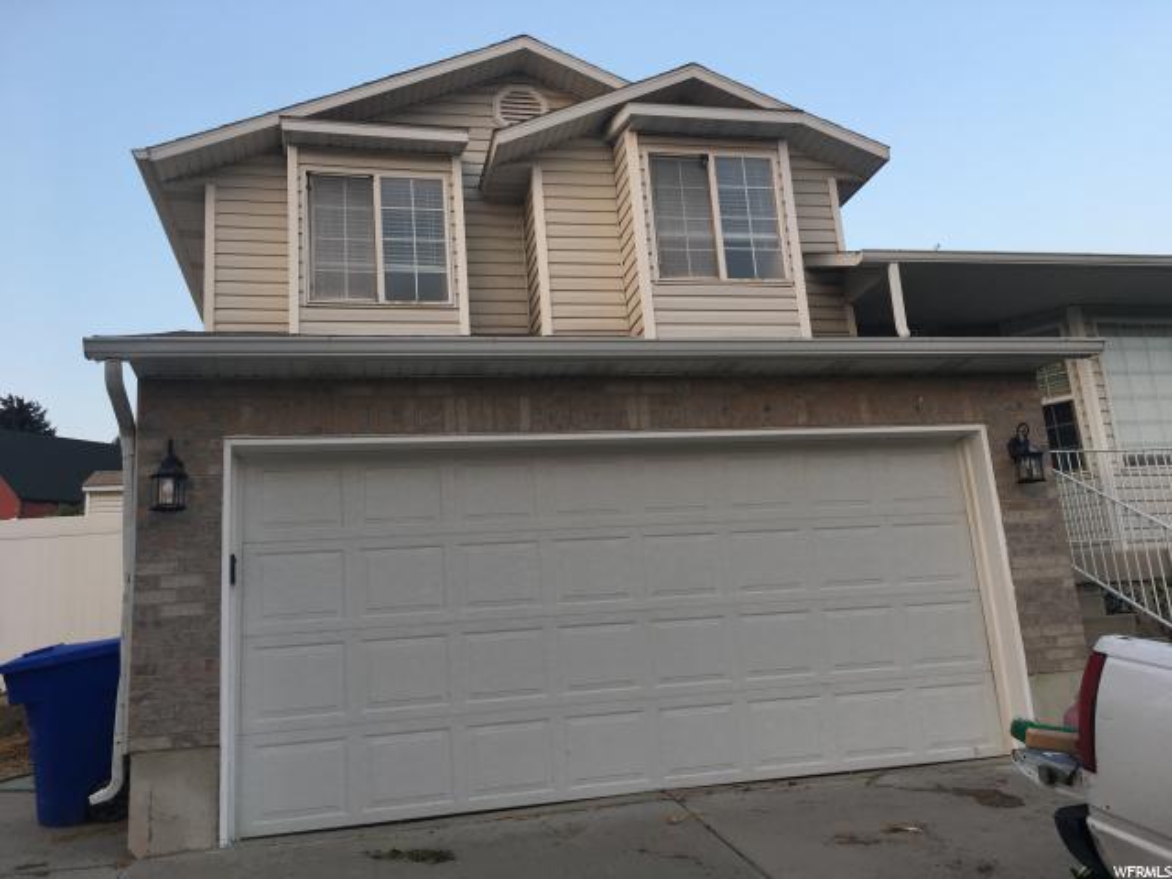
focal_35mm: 29
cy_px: 440
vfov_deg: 48.2
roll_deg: +4.3
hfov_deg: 61.7
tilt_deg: +14.7
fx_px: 982
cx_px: 586
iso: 32
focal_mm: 4.15
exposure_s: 1/120
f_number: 2.2
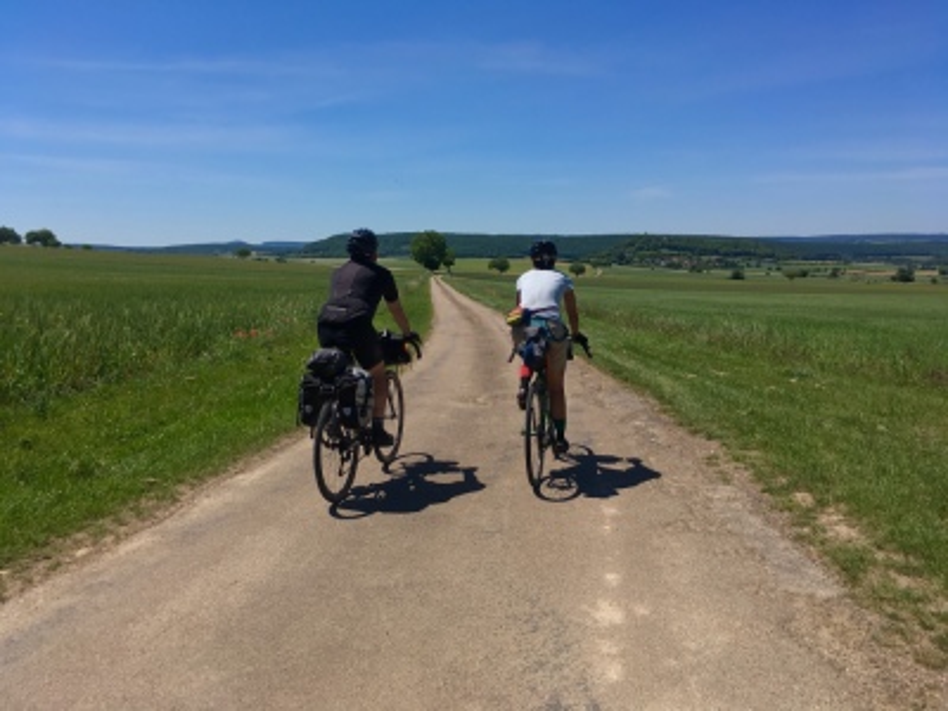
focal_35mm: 29
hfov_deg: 61.7
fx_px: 794
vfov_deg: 48.2
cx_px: 474
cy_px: 356
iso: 25
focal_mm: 4.15
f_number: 2.2
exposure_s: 1/1789
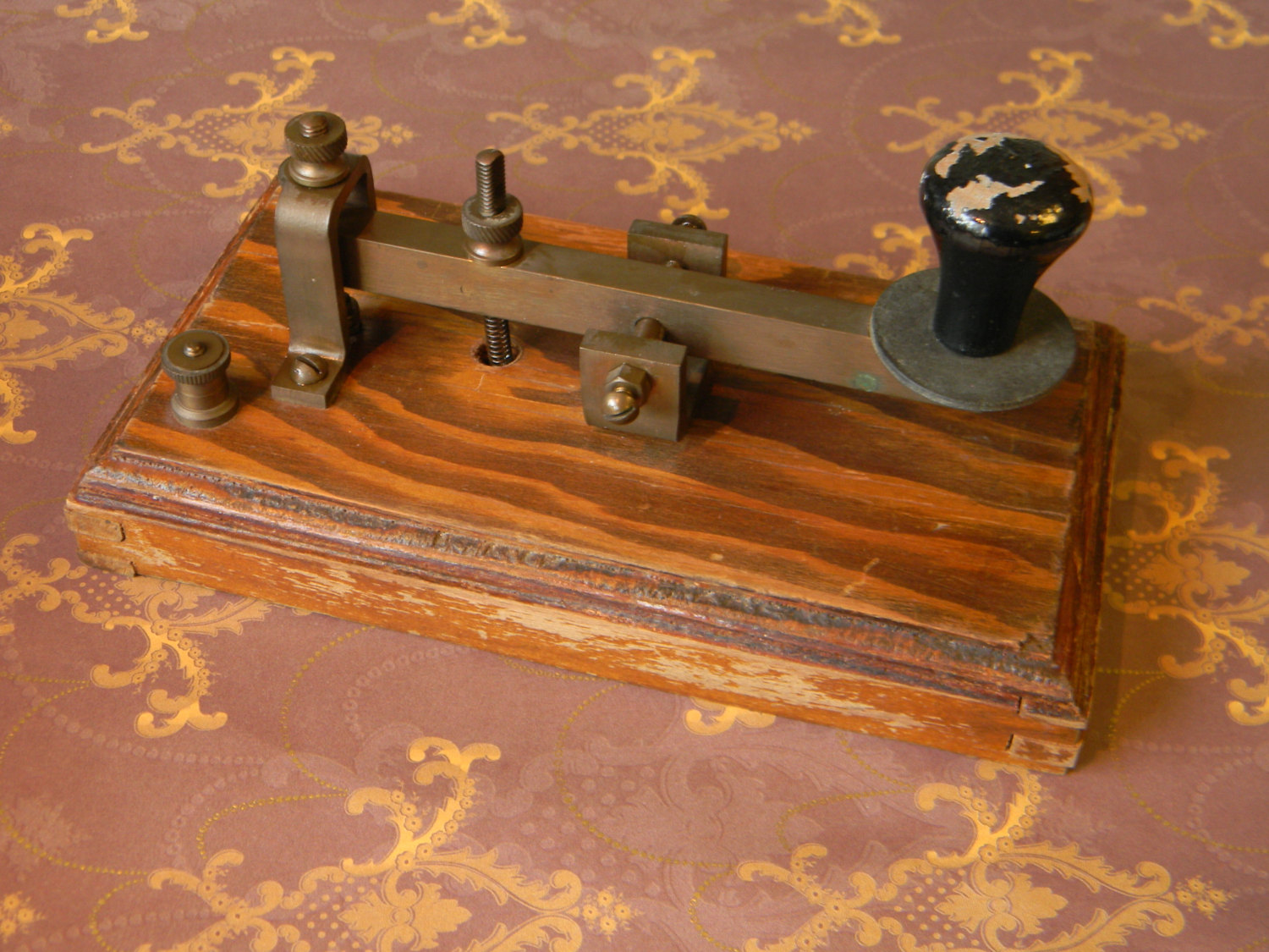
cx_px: 634
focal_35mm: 47
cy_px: 476
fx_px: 1723
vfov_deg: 30.9
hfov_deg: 40.4
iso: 119
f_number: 3.9
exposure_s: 1/7.9
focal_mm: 8.6
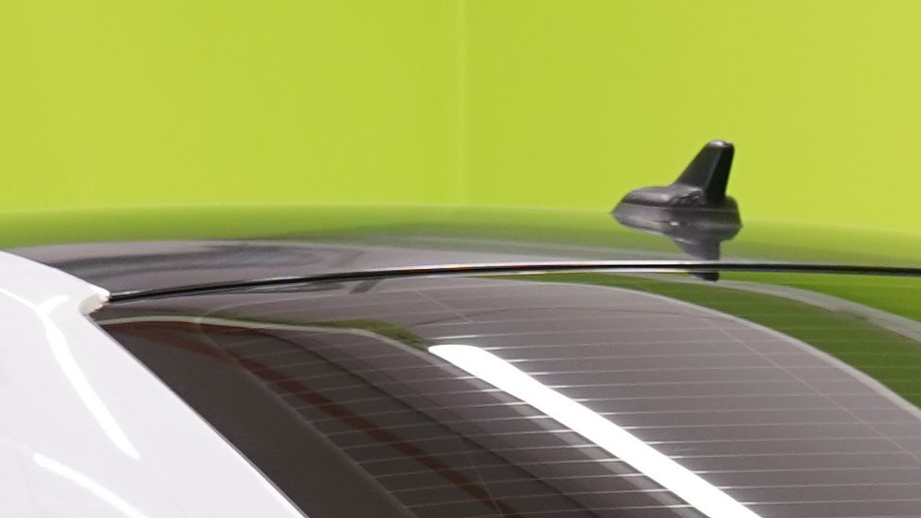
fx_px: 8720
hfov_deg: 6.0
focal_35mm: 357
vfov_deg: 3.4
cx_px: 515
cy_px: 1013
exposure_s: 1/30
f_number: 5
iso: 400
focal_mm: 55
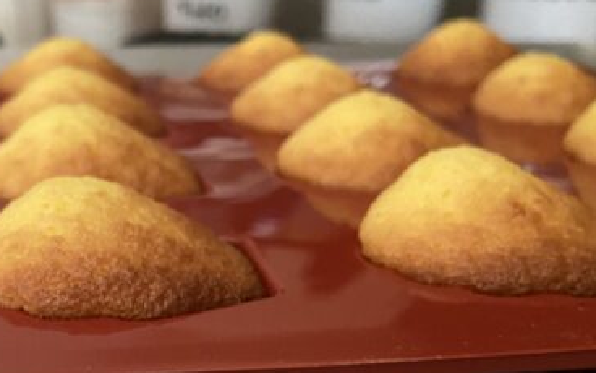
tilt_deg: -25.6
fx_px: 780
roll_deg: +0.9
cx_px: 103
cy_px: 328
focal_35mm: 48
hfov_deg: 39.8
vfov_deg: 26.1
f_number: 1.8
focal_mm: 4.25
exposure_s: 1/33
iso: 500
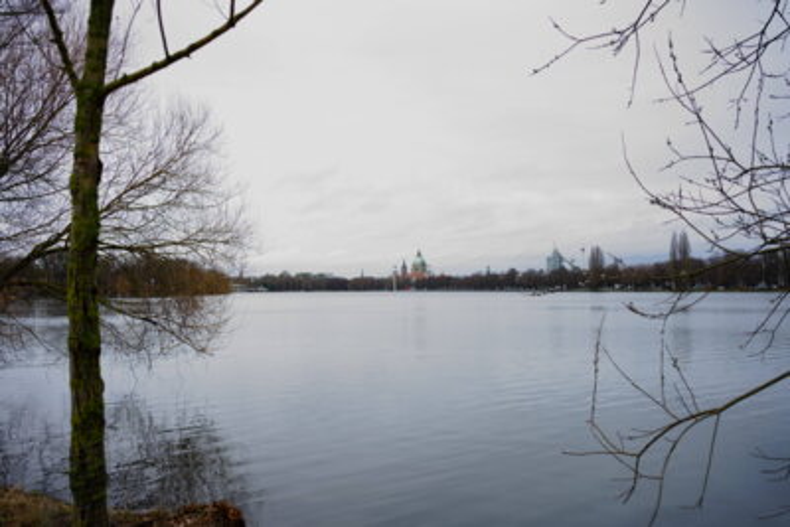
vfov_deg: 37.9
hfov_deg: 54.4
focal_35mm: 35
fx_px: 768
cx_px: 395
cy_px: 264
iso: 100
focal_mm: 35
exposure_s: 1/160
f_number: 4
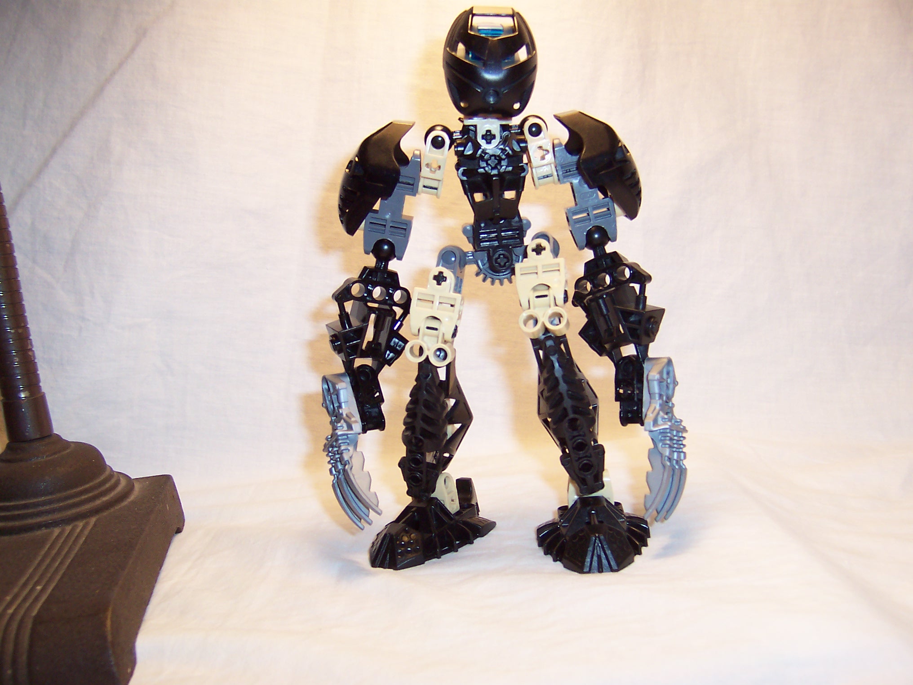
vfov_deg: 39.7
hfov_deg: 51.4
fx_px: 950
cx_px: 456
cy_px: 342
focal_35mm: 36
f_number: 2.8
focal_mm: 5.6
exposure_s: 1/60
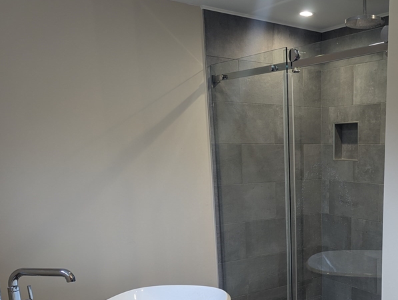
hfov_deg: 43.2
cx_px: 329
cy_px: 247
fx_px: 472
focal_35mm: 41
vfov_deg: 34.0
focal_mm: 6.81
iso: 42
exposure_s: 1/30
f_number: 1.85
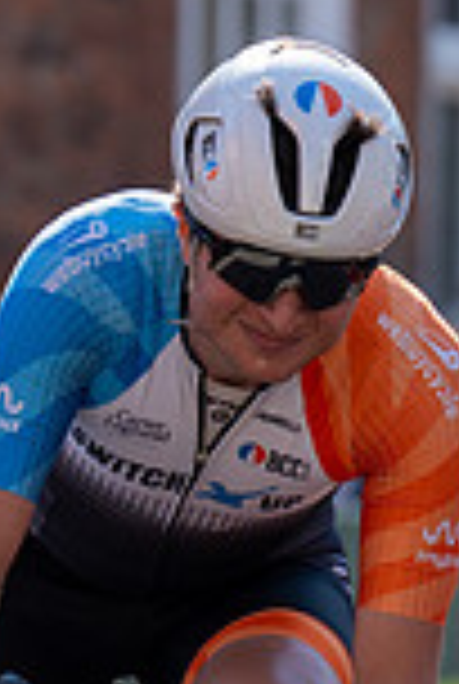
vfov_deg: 2.7
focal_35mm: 769
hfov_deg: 1.8
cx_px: 308
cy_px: 646
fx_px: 14639
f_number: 3.5
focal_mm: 142
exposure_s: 1/1000
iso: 125
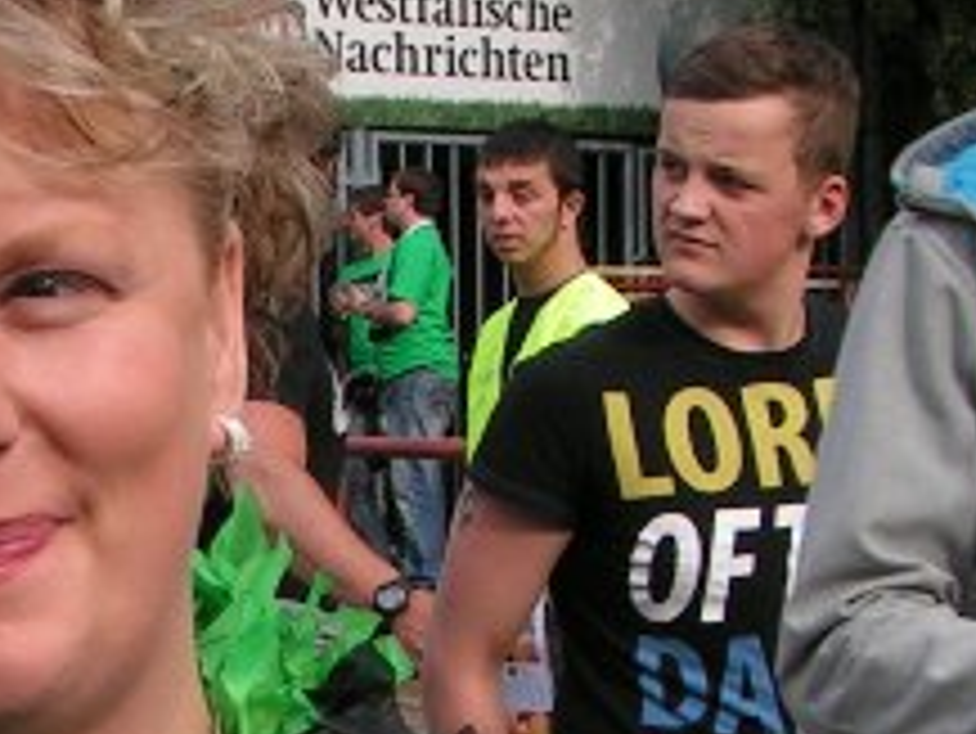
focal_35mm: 140
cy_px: 748
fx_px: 3949
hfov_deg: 13.8
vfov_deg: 10.5
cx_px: -45
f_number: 5.6
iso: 50
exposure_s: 1/200
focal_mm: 5.8
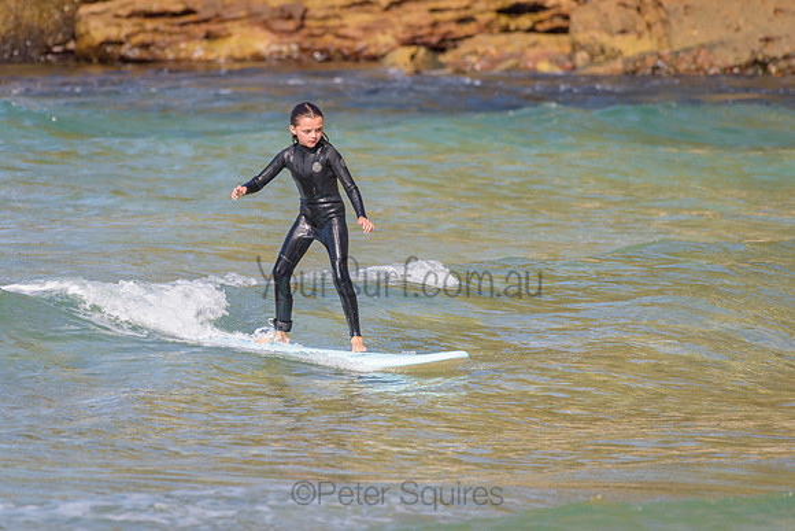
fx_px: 13548
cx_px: 313
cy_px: 205
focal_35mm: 613
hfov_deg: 3.4
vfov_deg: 2.2
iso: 280
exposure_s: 1/2000
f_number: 5.6
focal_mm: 500
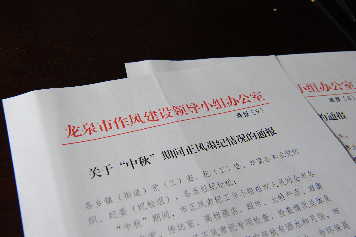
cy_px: 118
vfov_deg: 29.8
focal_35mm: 45
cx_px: 178
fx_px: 445
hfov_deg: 43.6
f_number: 14
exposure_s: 1/160
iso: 1000
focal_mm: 45
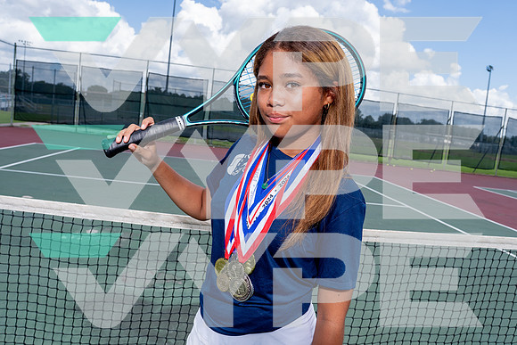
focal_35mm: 30
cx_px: 258
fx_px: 430
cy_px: 172
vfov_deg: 43.7
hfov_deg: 62.0
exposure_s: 1/250
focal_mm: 27
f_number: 7.1
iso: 100
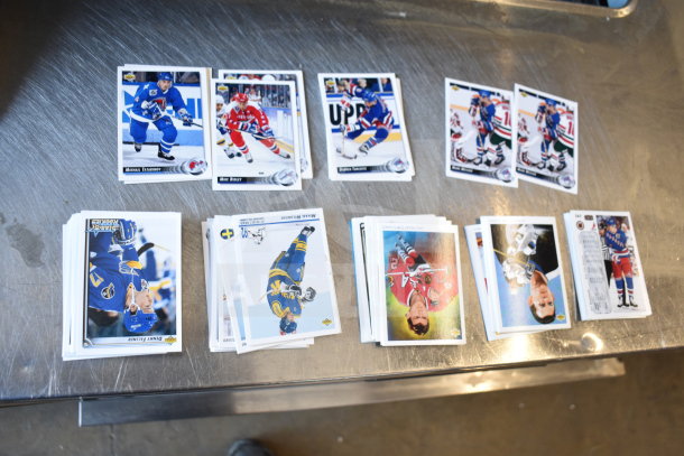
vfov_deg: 43.6
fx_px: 570
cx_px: 342
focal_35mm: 30
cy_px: 228
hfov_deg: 61.9
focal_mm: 20
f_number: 3.8
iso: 400
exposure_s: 1/30
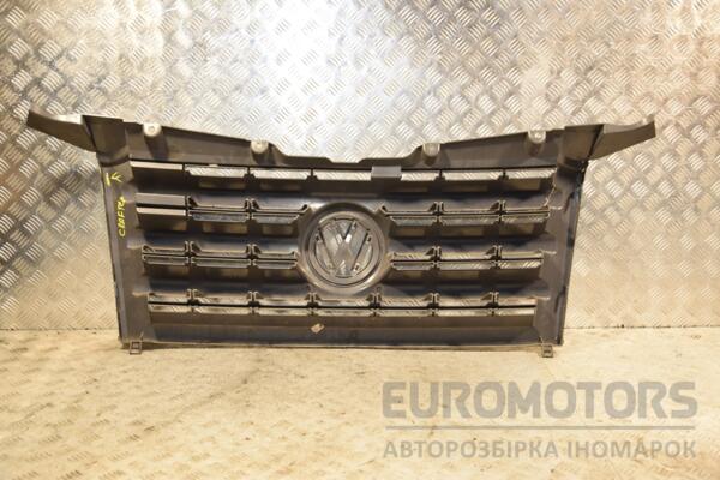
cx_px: 360
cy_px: 240
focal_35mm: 45
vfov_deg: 29.9
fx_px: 900
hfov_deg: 43.6
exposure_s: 1/200
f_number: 5
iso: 800
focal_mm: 30
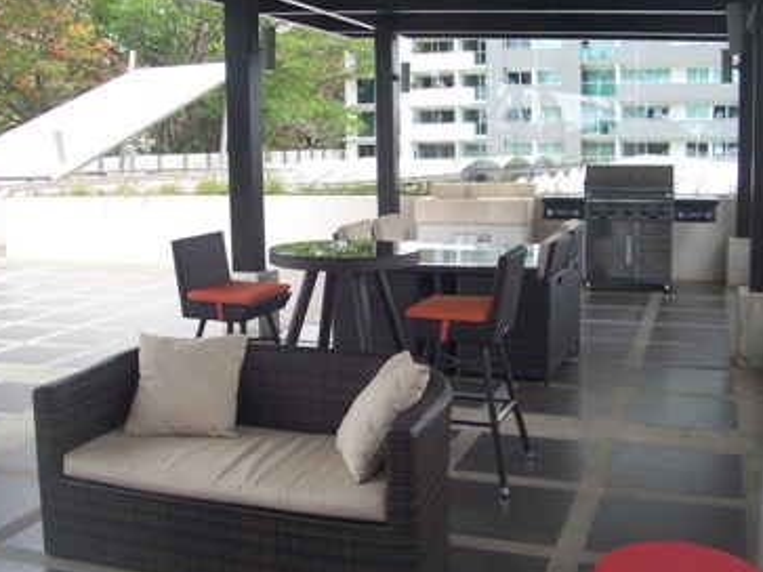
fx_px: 925
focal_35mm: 42
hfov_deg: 44.8
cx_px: 376
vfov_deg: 34.3
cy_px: 269
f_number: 2.7
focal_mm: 5.6
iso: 80
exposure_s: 1/180
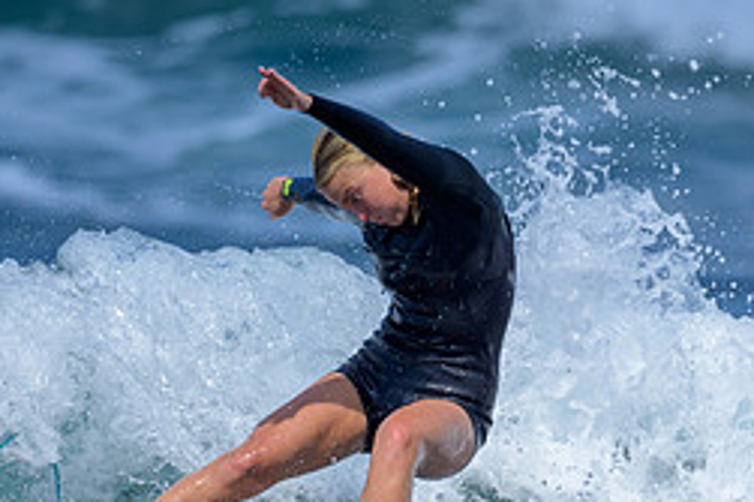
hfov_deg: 1.0
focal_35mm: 2119
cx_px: 302
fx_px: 44351
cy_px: 599
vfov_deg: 0.6
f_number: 6.3
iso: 320
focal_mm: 800
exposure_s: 1/2500
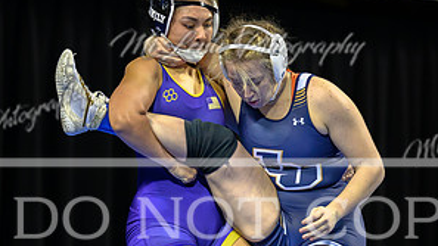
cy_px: 267
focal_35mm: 263
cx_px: 203
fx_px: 3054
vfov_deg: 4.6
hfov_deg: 8.2
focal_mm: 104
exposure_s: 1/800
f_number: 2.8
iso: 3200
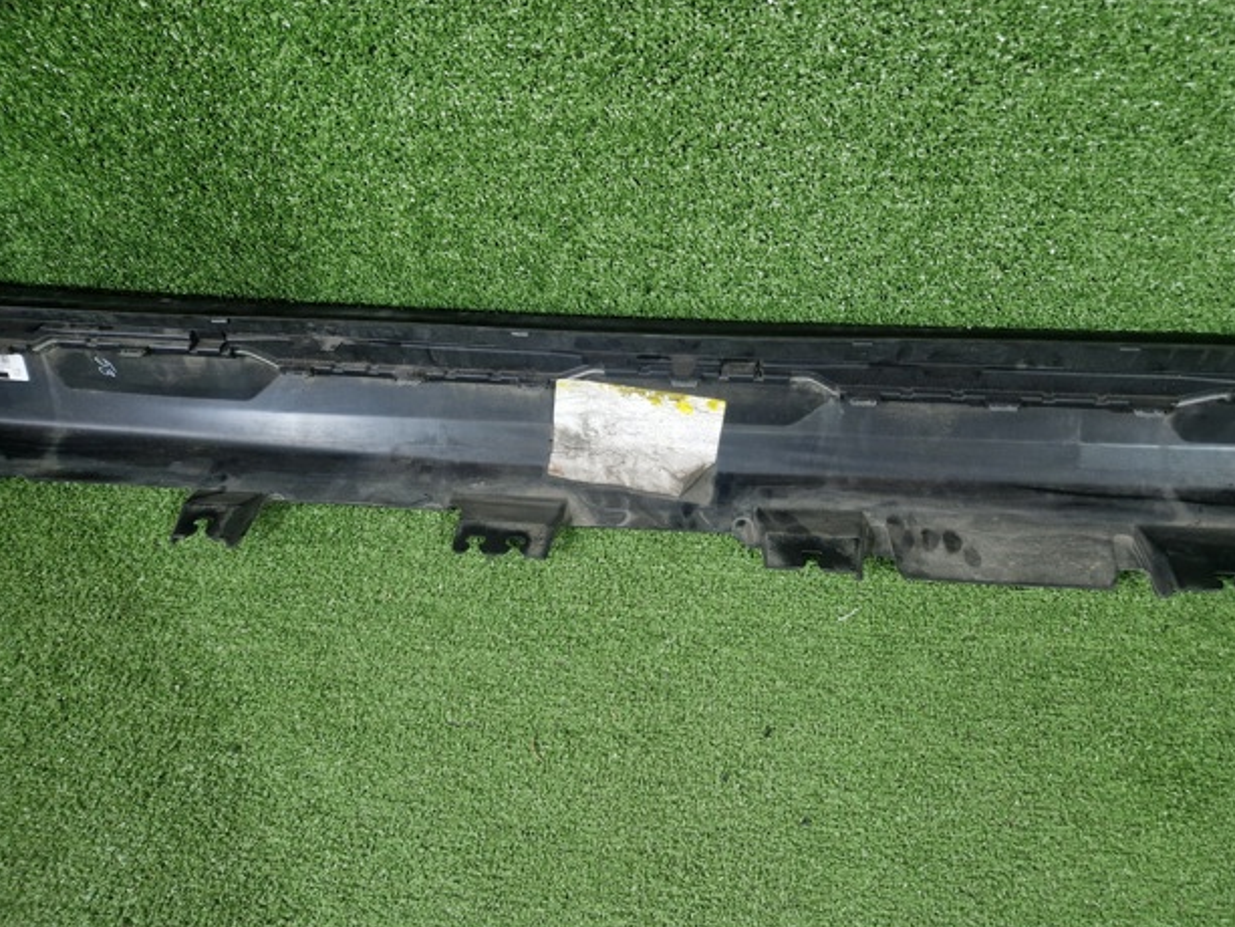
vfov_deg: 56.8
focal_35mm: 24
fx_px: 856
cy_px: 472
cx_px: 637
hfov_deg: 71.6
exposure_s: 1/100
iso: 80
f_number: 1.8
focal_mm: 5.4
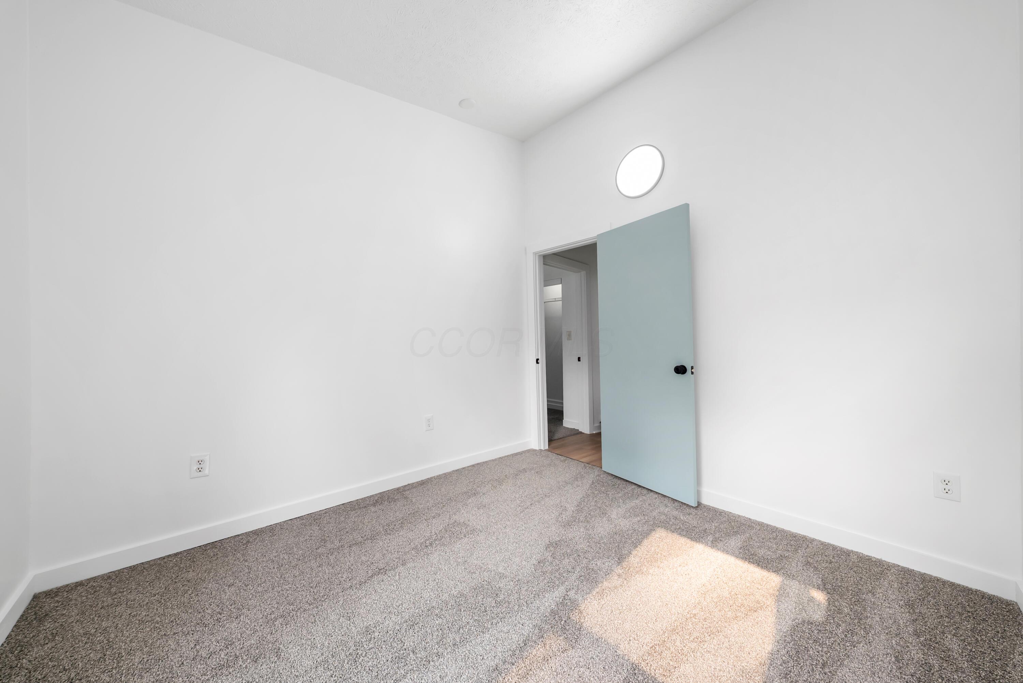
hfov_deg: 112.6
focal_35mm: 12
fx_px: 341
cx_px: 512
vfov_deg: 90.1
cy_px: 342
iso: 320
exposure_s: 1/15
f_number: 9
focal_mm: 12
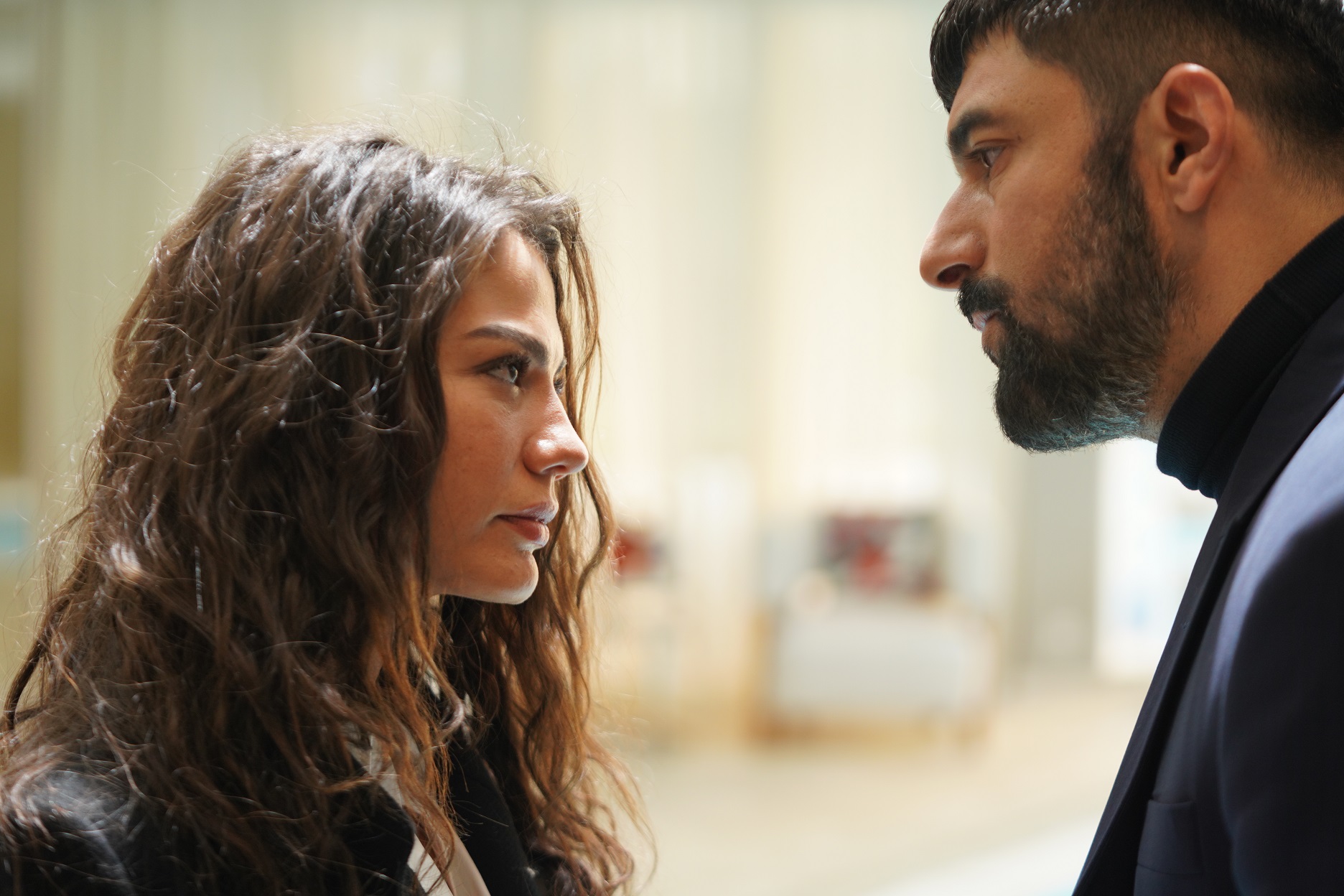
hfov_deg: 28.8
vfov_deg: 19.5
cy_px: 448
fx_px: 2613
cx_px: 672
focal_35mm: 70
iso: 800
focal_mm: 70
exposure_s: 1/320
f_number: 2.8
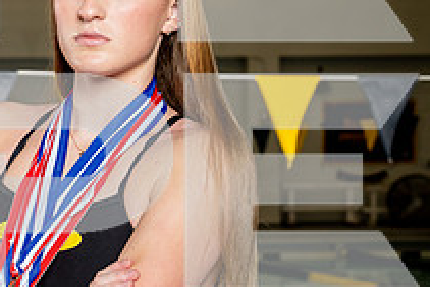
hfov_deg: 13.2
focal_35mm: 151
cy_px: 182
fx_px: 1805
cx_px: -100
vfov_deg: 9.1
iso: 500
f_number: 7.1
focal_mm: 55
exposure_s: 1/200
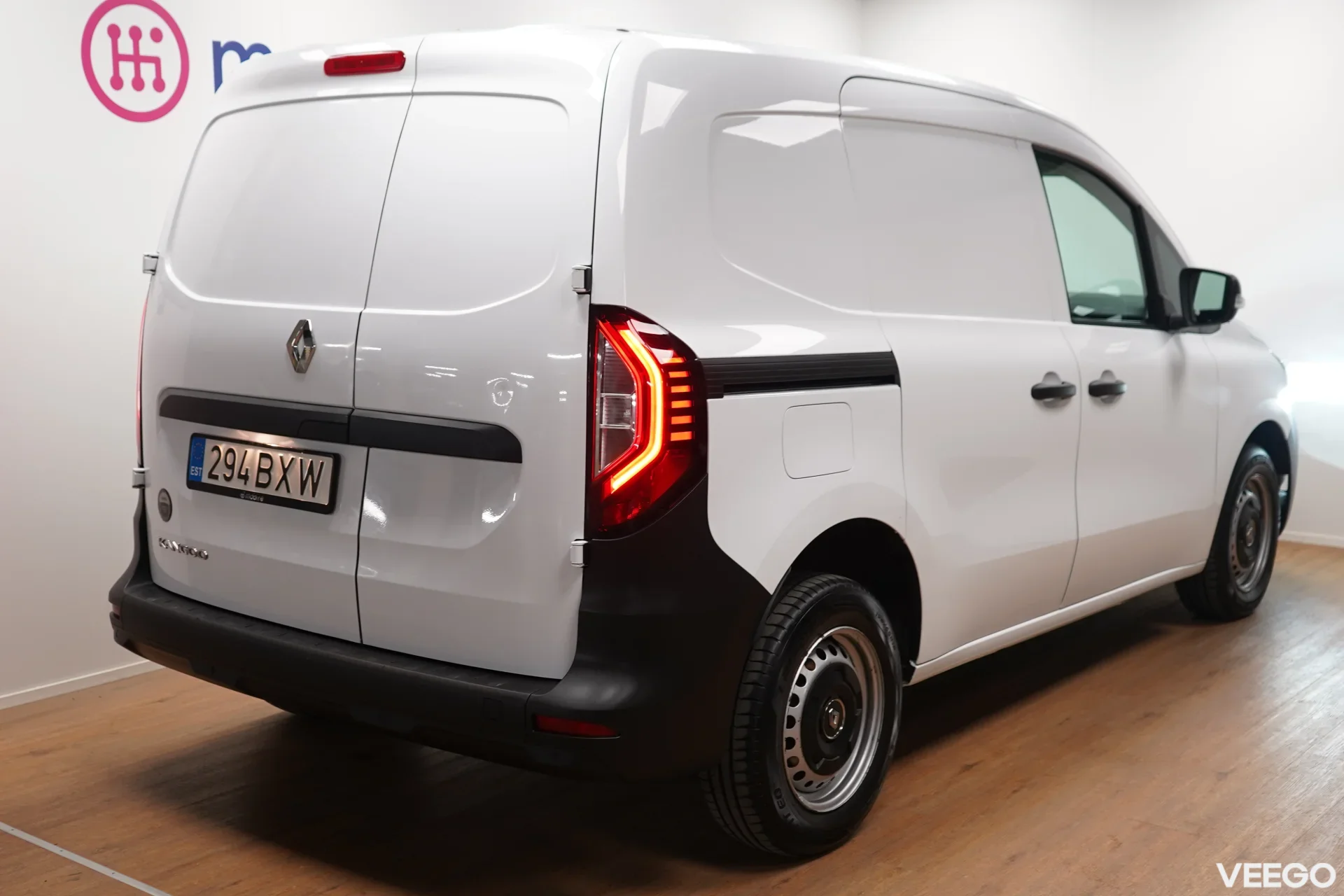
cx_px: 672
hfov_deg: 46.4
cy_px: 448
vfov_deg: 31.9
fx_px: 1568
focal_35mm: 42
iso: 250
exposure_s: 1/20
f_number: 4
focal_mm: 28
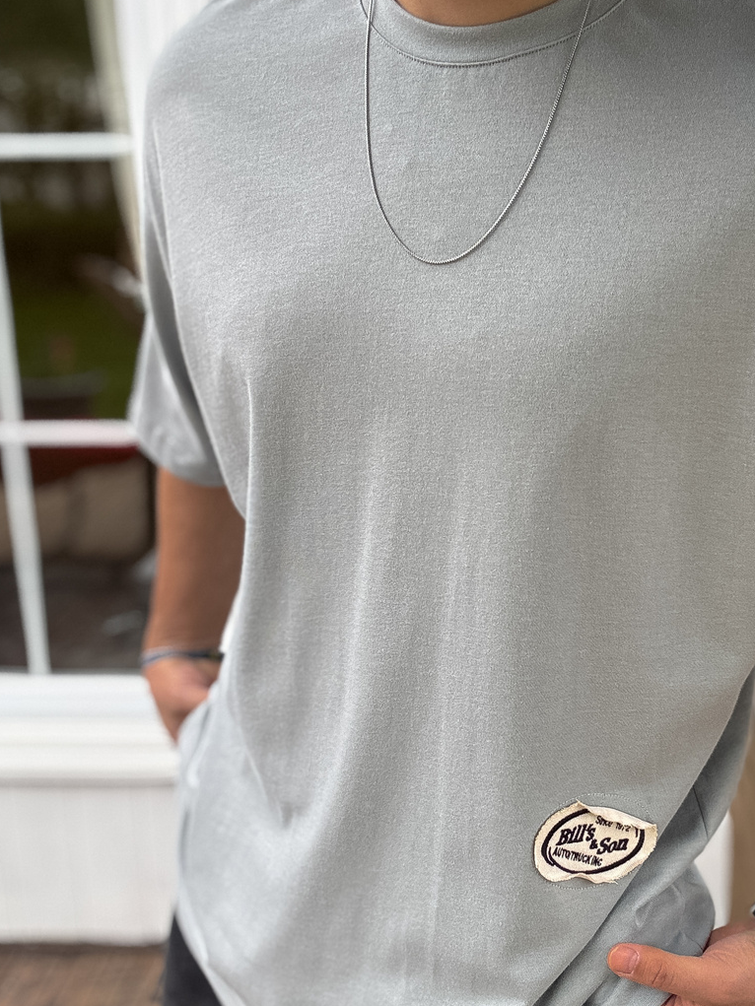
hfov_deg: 30.7
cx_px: 482
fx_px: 1367
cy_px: 561
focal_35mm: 47
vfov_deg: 40.4
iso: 20
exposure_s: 1/120
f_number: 1.9
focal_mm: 2.69
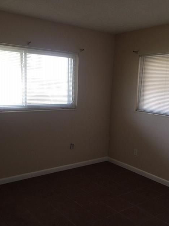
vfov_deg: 51.3
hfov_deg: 39.6
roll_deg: -2.5
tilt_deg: -8.6
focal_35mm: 36
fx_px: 234
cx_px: 75
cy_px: 126
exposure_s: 1/30
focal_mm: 4.15
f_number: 2.2
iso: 40
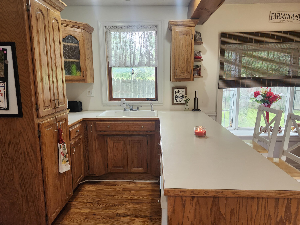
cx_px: 150
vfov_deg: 58.9
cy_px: 112
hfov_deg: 73.9
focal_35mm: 23
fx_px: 199
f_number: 1.8
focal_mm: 5.54
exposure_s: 1/120
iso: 200
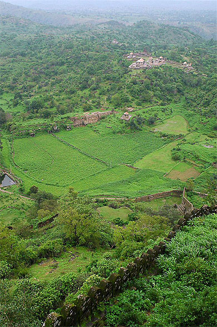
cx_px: 108
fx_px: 340
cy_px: 164
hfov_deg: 35.4
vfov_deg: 51.3
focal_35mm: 38
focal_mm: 25
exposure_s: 1/160
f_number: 9
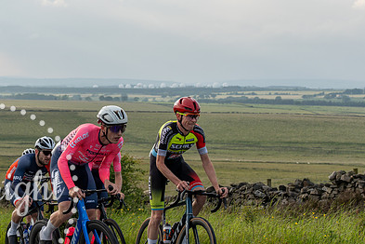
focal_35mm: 98
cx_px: 80
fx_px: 994
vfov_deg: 14.0
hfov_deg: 20.6
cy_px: 106
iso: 200
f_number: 5.6
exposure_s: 1/500
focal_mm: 55
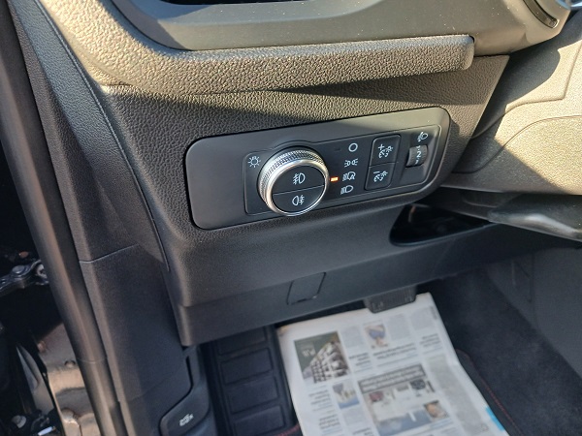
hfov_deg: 65.3
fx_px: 454
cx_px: 291
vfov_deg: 51.4
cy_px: 218
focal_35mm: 27
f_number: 1.8
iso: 200
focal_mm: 3.98
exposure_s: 1/50
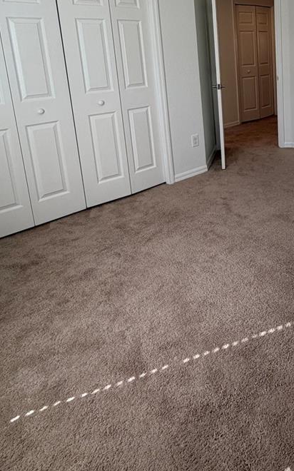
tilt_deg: -10.9
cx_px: 275
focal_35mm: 27
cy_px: 114
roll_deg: +1.5
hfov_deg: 41.6
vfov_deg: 64.1
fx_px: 346
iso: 50
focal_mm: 2.22
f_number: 2.2
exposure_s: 1/120
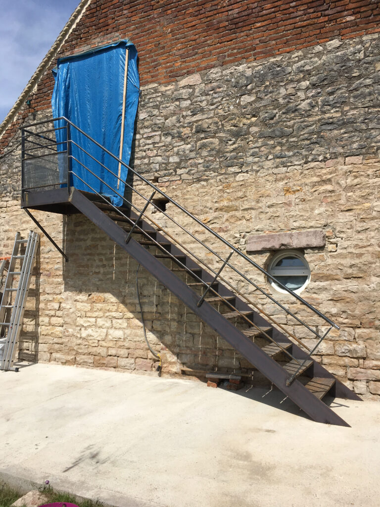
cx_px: 190
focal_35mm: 29
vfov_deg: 61.7
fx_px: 424
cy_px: 254
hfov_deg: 48.2
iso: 25
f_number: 2.2
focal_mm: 4.15
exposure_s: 1/3077
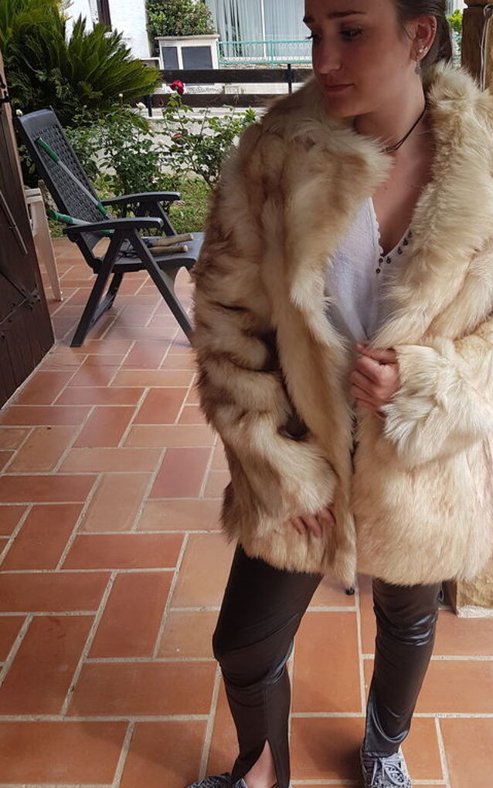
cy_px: 368
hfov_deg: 34.7
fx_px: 774
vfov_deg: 54.0
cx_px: 362
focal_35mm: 36
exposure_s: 1/524
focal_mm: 4.2
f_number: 1.7
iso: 40
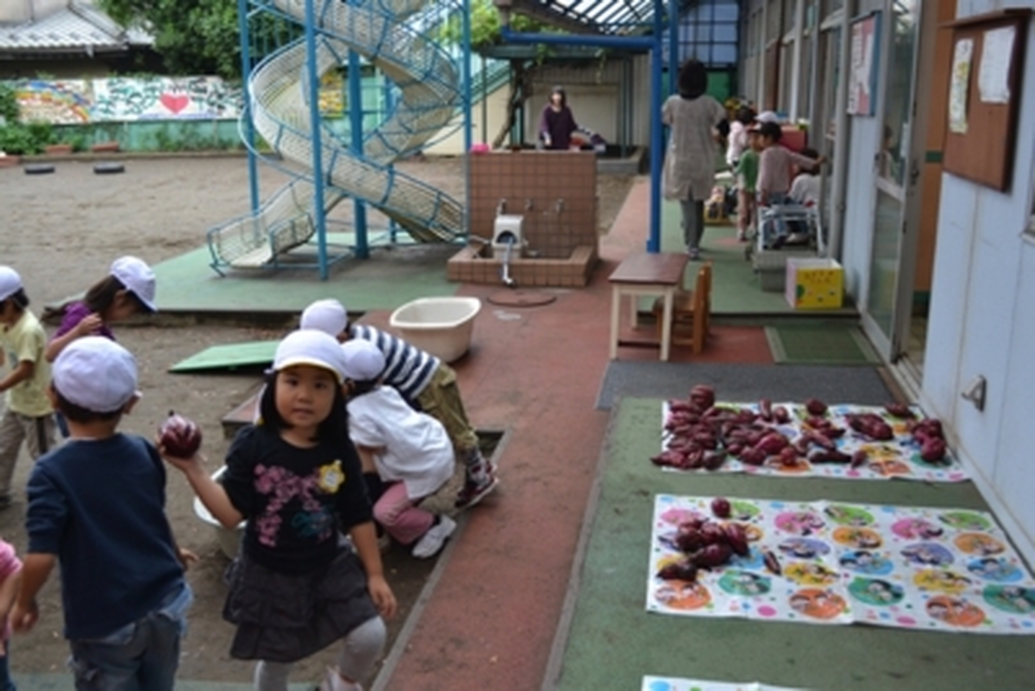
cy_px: 346
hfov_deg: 53.1
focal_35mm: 36
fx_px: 1035
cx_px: 518
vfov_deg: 36.9
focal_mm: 24
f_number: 4.5
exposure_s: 1/80
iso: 400
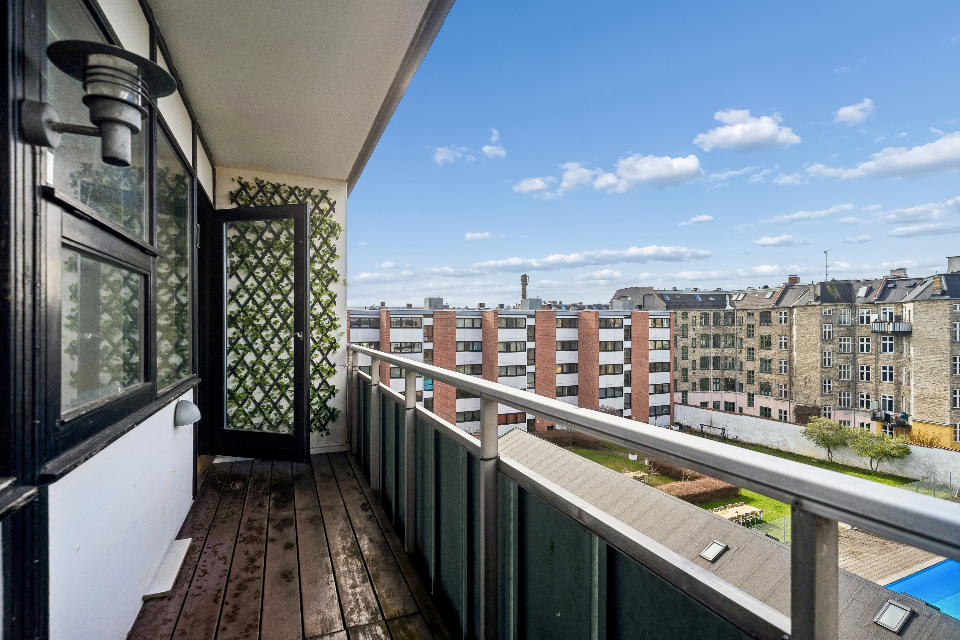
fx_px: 427
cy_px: 320
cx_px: 480
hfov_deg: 96.7
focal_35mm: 16
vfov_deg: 73.7
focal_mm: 16
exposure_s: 1/800
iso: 200
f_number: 5.6
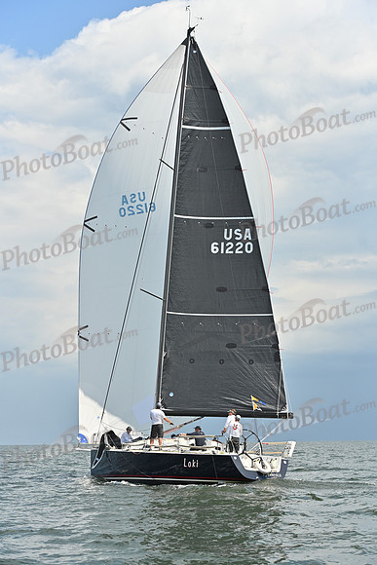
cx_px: 188
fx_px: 1099
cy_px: 282
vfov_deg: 28.8
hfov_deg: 19.5
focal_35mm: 70
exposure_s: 1/1600
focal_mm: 70
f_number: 6.3
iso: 320
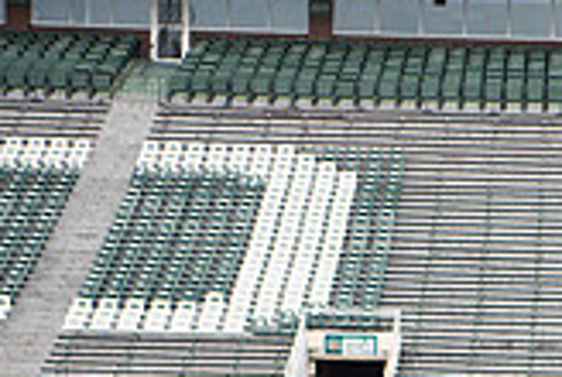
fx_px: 3863
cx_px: 603
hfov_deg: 8.3
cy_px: 615
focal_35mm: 247
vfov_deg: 5.5
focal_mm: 70
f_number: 2.8
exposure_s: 1/2000
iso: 400
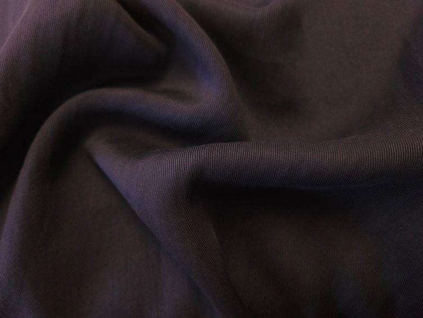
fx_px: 293
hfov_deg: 71.6
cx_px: 212
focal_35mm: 24
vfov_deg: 56.8
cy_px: 159
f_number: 1.8
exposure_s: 1/125
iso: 400
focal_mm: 5
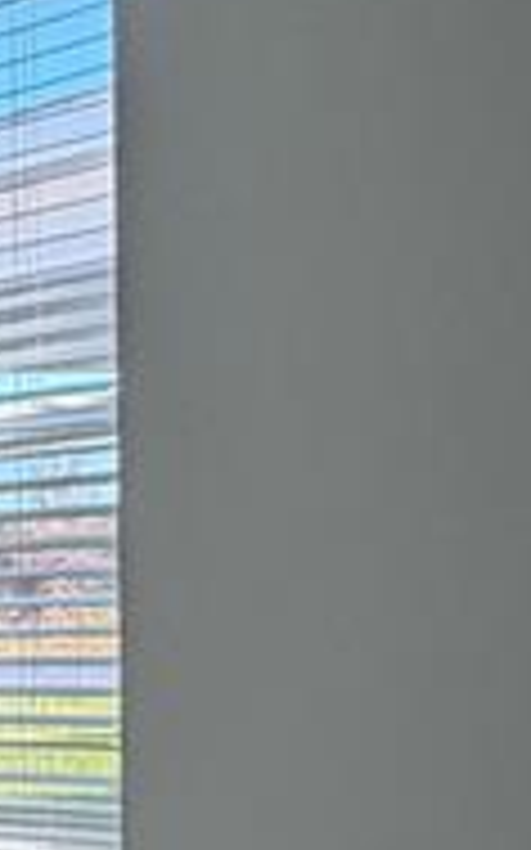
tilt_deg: -5.7
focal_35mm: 94
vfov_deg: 21.1
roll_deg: +3.7
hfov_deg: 10.6
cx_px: -963
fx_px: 2178
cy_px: 904
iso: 125
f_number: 2.2
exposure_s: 1/120
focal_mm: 2.22
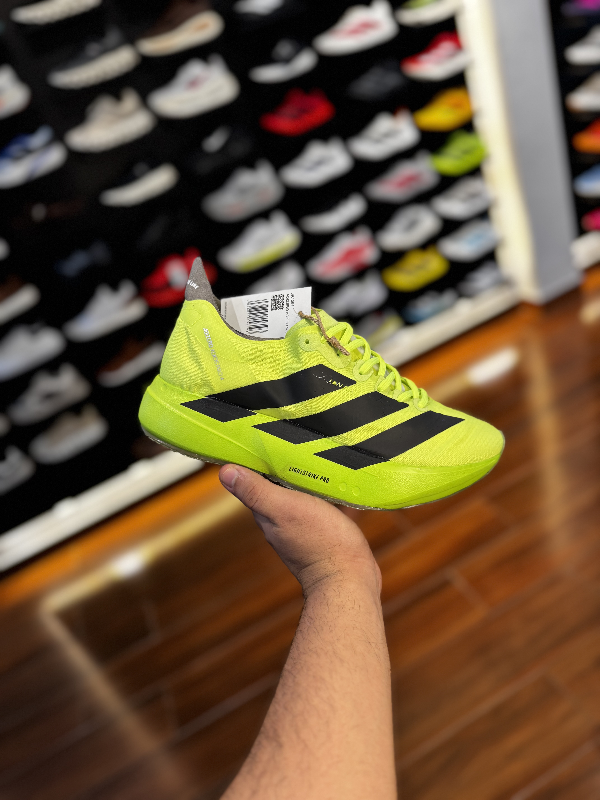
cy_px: 400
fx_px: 555
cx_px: 300
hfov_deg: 56.8
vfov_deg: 71.6
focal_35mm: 24
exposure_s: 1/60
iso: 125
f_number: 1.78
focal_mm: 6.76
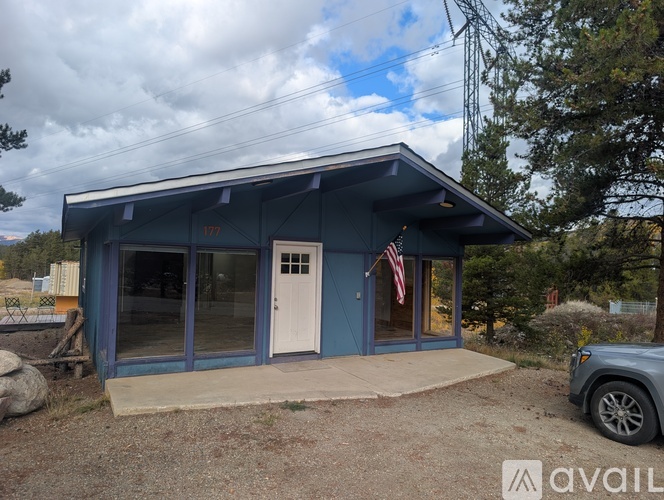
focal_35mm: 24
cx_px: 332
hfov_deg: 71.5
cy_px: 250
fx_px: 461
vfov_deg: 56.9
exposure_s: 1/590
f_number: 1.68
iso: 20
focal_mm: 6.9
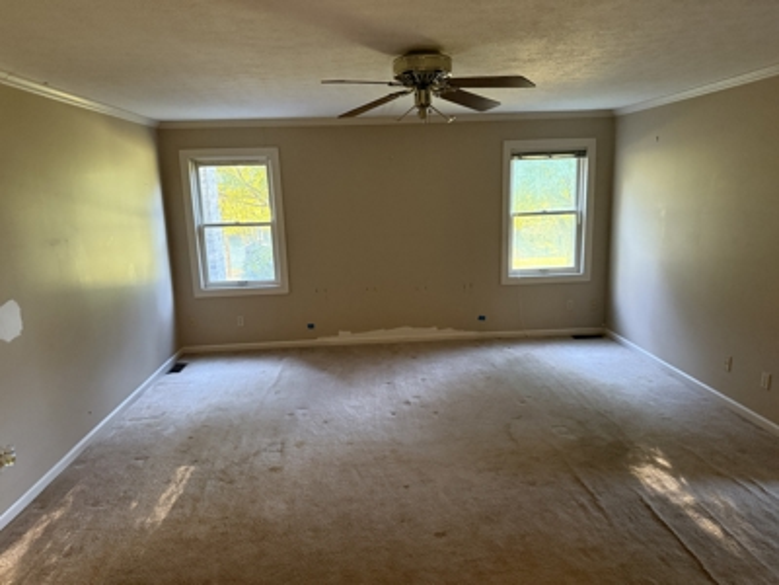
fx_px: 540
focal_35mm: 24
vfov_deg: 56.8
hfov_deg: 71.6
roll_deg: +0.9
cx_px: 390
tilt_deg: -10.5
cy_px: 292
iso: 800
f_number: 1.78
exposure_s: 1/60
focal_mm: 6.76
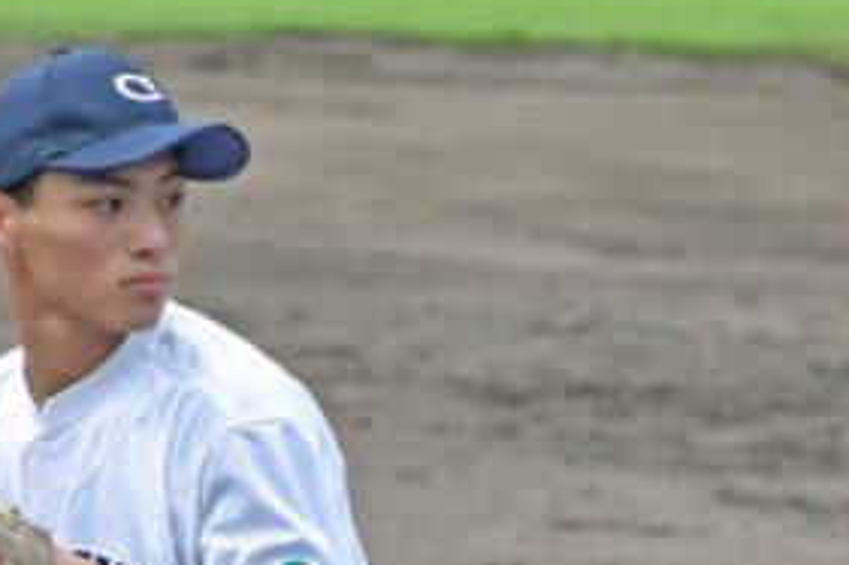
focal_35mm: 1203
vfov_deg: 1.1
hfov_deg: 1.7
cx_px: 178
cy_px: 844
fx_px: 28353
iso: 640
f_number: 5.6
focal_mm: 220
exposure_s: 1/1000
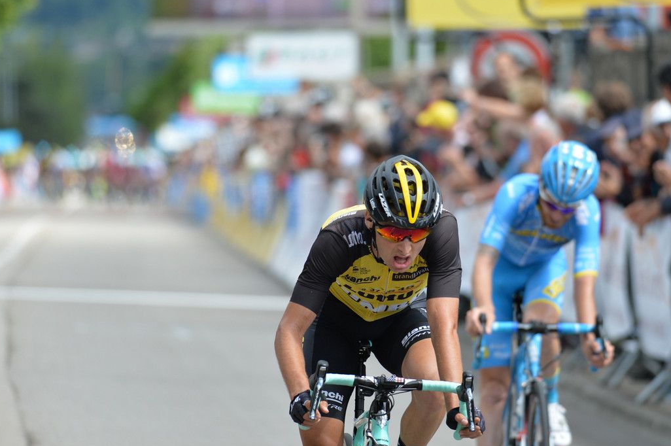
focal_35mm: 351
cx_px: 362
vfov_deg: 3.9
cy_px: 222
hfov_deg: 5.9
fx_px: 6536
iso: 640
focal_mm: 300
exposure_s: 1/2000
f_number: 5.6
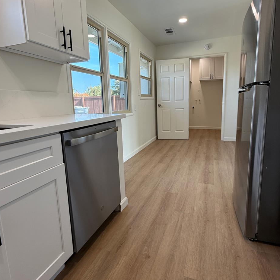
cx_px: 146
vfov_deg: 74.8
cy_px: 133
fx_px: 183
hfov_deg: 74.8
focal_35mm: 20
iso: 100
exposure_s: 1/99
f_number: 2.2
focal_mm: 2.22
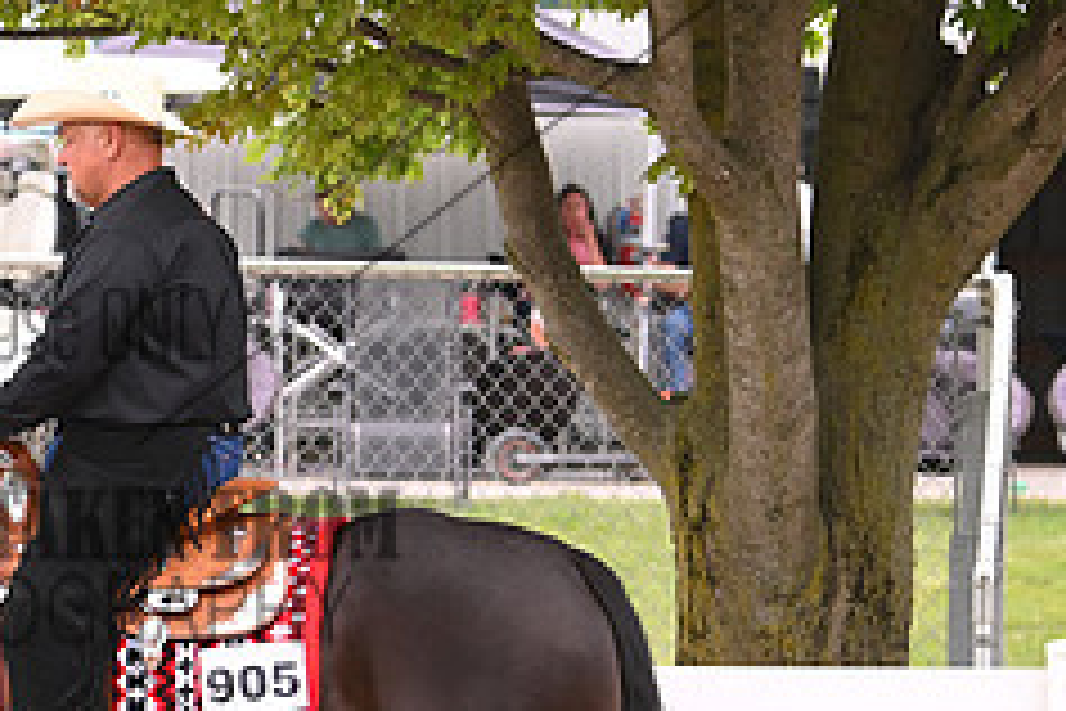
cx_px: 9
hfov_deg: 5.9
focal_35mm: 347
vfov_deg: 4.0
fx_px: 10274
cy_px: 560
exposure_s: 1/1093
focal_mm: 95
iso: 320
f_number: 3.5
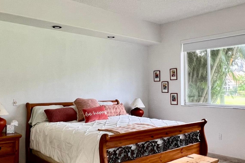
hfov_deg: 55.7
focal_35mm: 34
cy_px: 86
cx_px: 134
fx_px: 231
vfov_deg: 38.9
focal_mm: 1.57
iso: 200
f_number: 1.8
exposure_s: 1/120
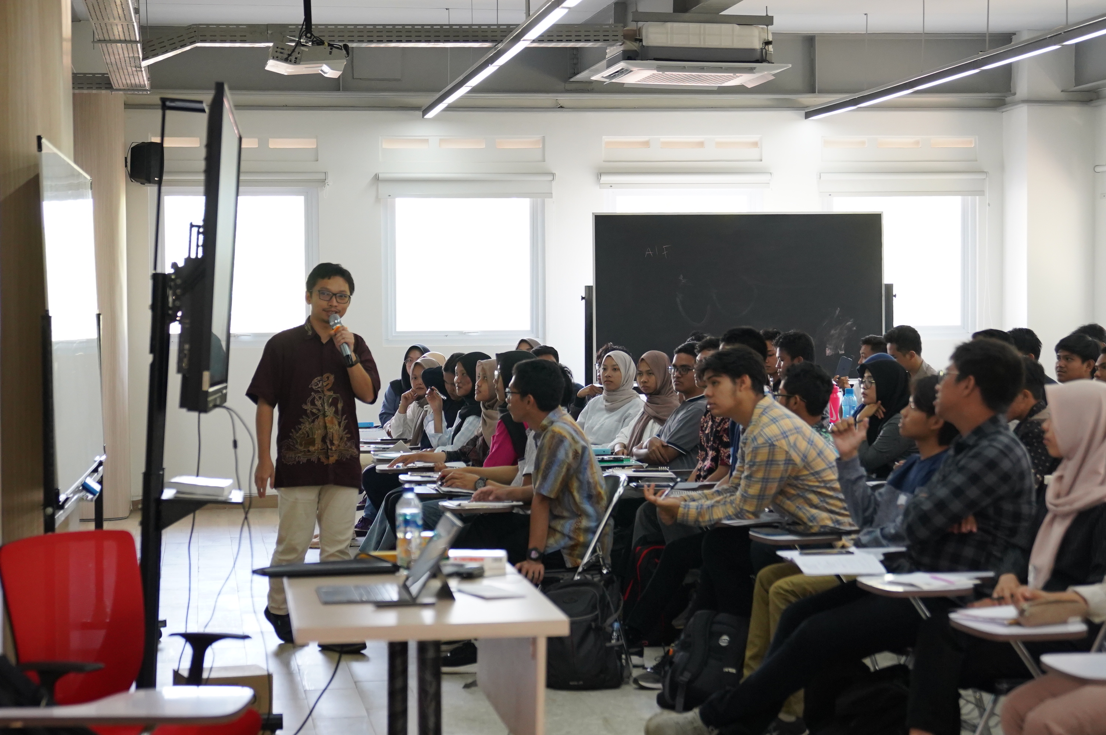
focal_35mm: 72
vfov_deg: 18.9
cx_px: 553
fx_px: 2210
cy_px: 368
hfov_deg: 28.1
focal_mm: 48
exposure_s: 1/320
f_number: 2.8
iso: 2000
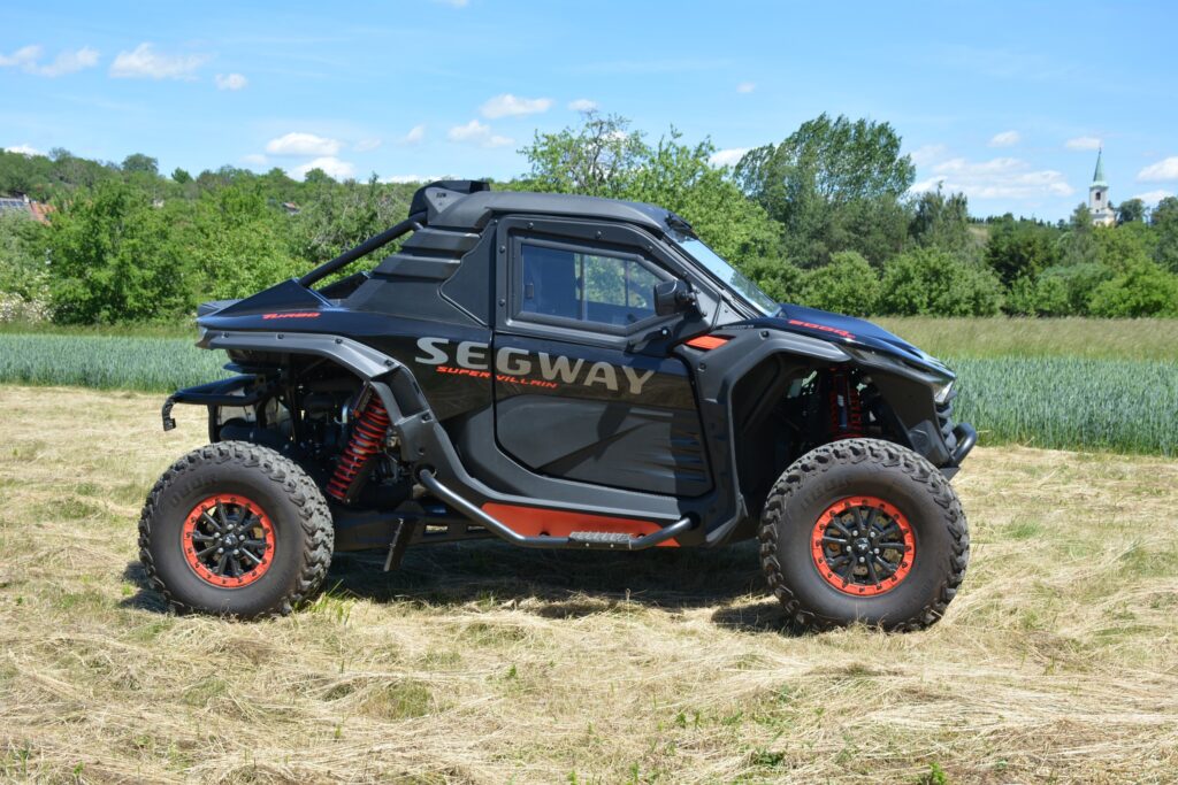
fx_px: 1571
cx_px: 589
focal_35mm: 48
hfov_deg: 41.1
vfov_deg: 28.1
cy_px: 392
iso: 160
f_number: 8
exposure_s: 1/250
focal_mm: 32
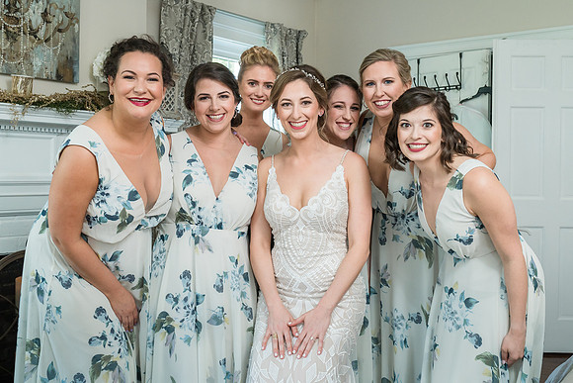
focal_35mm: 42
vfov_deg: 32.0
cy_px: 179
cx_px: 290
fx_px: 667
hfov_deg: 46.5
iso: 1250
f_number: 5.6
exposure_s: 1/200
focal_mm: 35
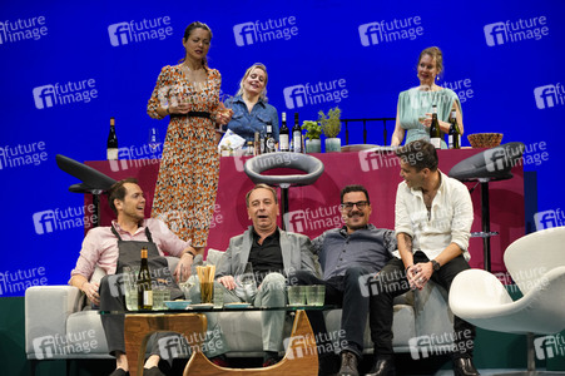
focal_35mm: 117
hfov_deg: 17.5
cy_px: 188
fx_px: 1835
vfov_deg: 11.7
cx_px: 282
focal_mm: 117
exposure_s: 1/250
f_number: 5.6
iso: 1600
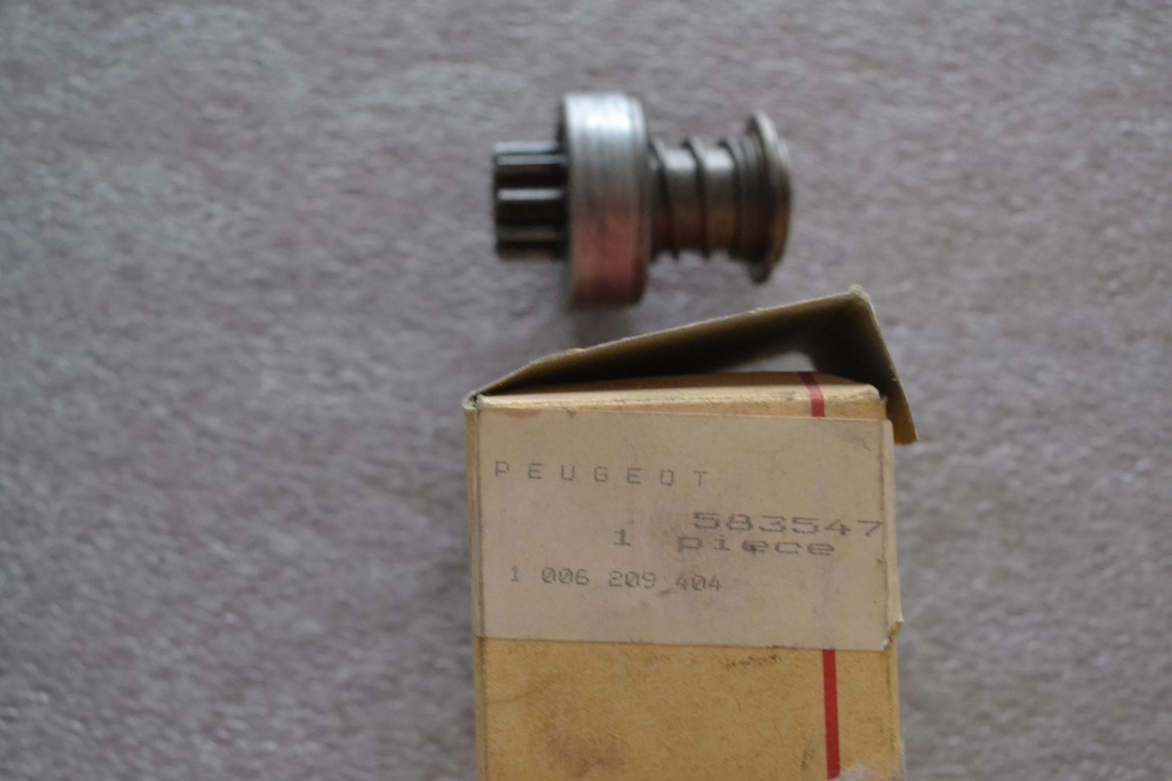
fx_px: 1563
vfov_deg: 28.1
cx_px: 586
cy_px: 390
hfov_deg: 41.1
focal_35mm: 48
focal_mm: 32
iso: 3200
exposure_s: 1/30
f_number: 4.8
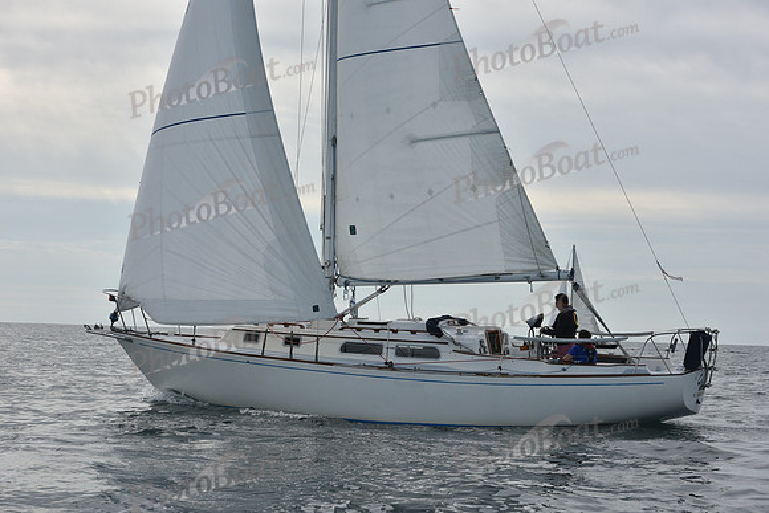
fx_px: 1496
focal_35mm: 70
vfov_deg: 19.5
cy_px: 256
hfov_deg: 28.8
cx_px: 384
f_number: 8
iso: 320
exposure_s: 1/1000
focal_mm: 70
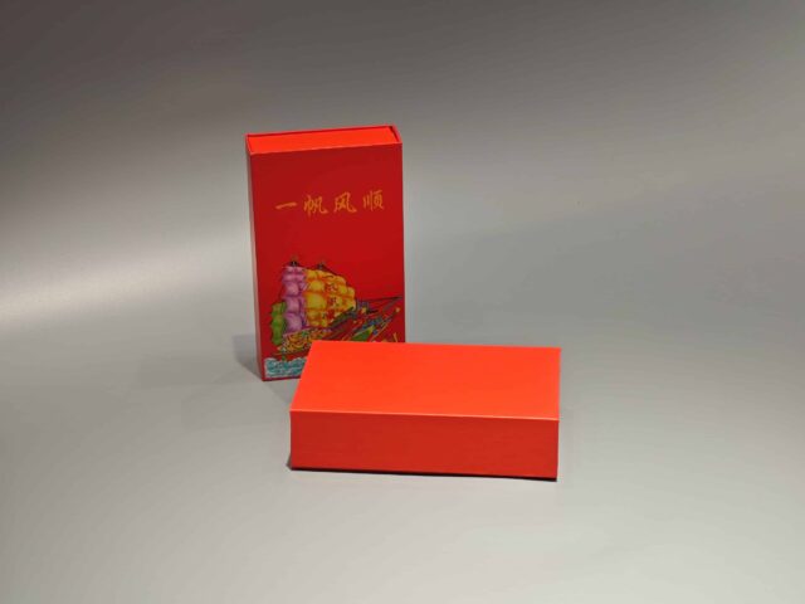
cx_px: 402
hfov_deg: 26.0
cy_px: 302
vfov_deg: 19.6
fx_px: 1744
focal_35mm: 75
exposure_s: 1/100
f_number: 2
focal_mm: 10.1
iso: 160
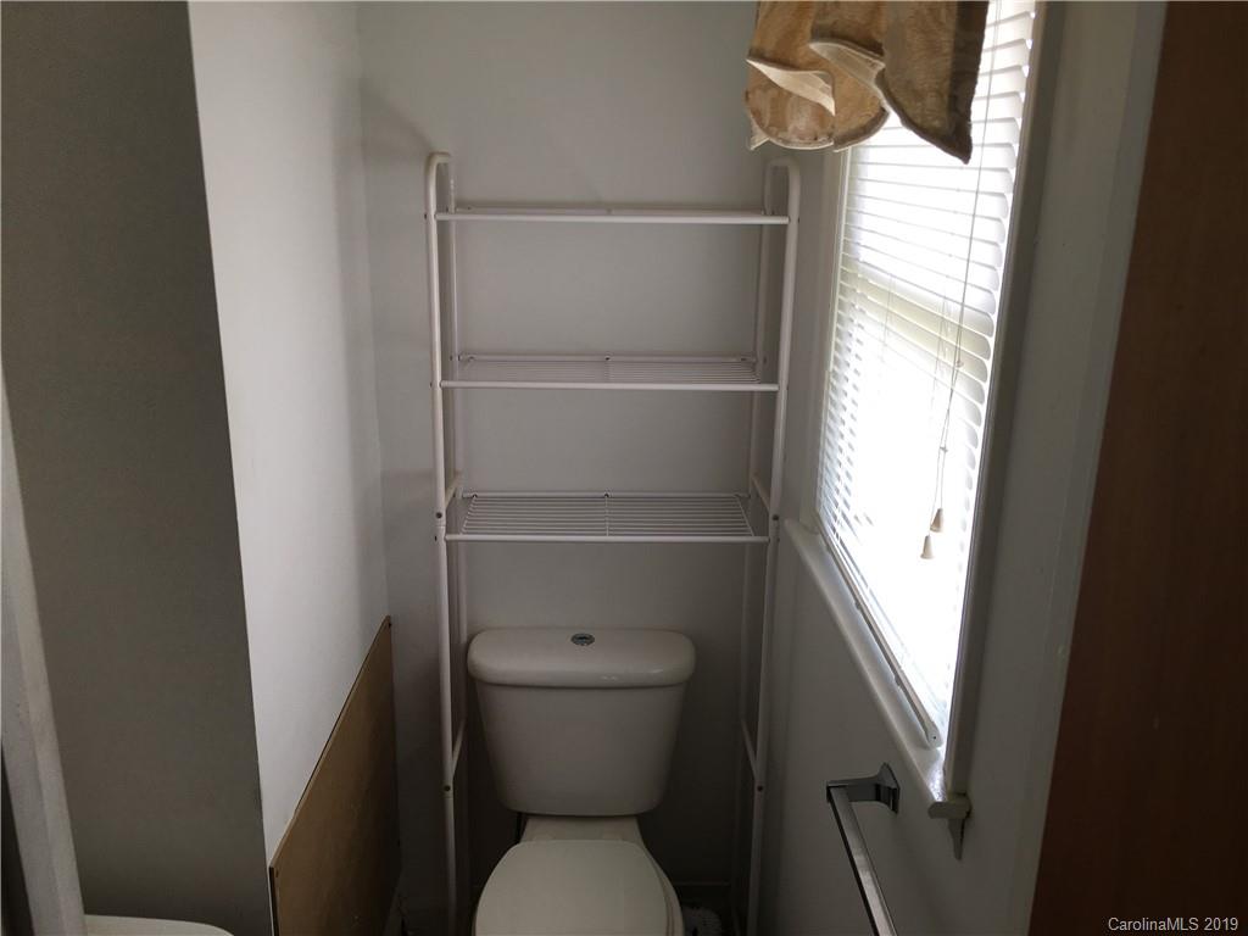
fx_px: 1046
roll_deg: -0.1
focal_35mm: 29
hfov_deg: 61.7
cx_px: 624
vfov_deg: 48.2
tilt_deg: -16.4
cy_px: 468
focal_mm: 4.15
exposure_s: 1/40
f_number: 2.2
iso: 25
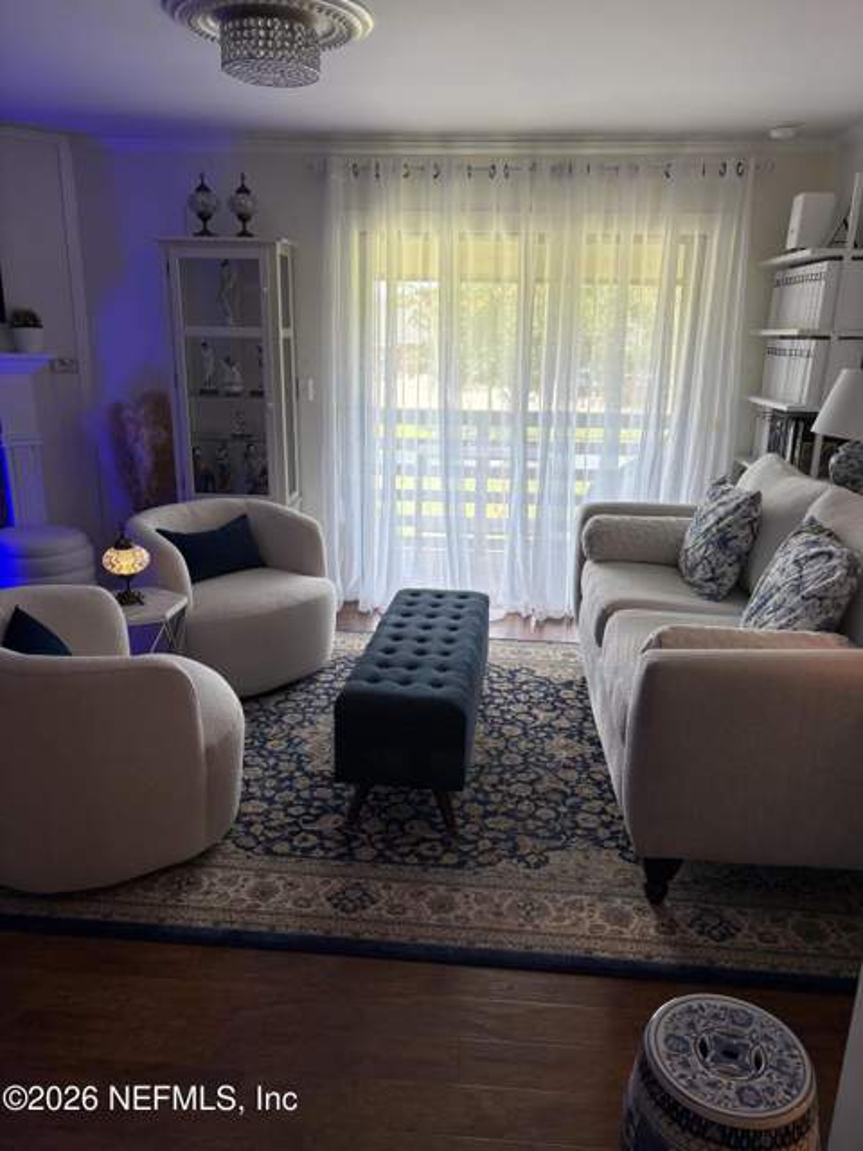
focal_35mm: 26
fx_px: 864
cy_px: 576
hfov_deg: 53.1
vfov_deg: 67.3
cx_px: 432
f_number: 1.6
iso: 80
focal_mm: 5.96
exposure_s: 1/60
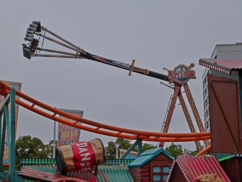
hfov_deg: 19.1
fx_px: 720
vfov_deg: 14.4
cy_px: 91
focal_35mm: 103
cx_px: 121
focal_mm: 18.6
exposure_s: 1/640
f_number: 5.6
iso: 100
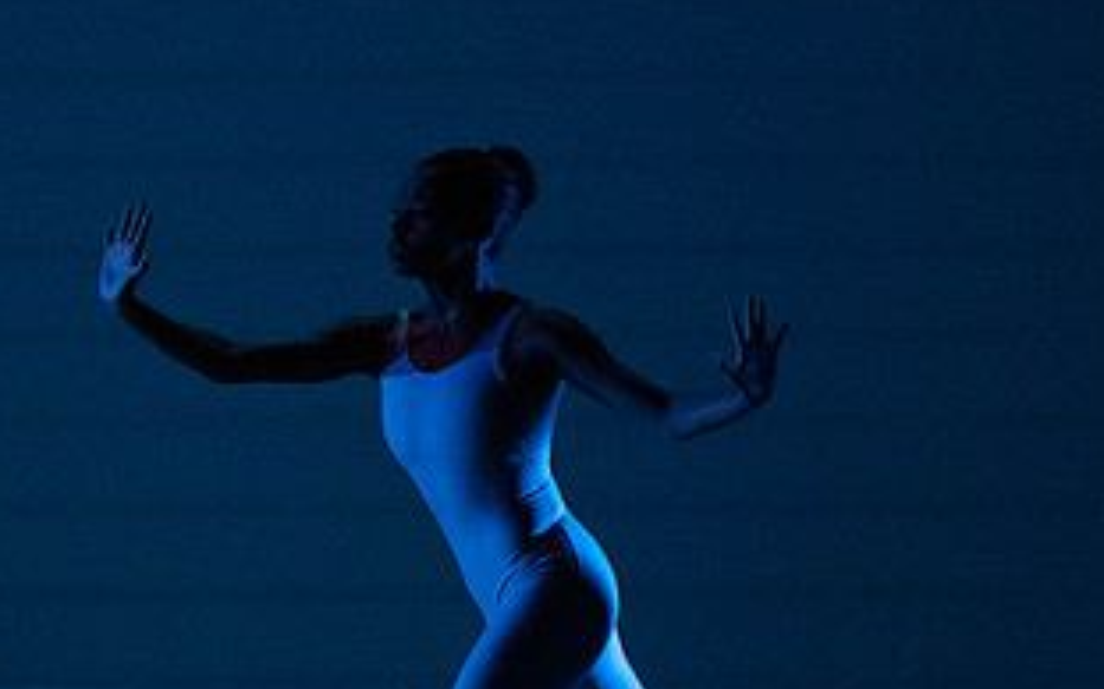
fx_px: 21140
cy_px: 527
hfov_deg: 3.0
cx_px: 188
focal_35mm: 703
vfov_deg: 1.9
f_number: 5.6
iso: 16000
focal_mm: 370
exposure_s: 1/400
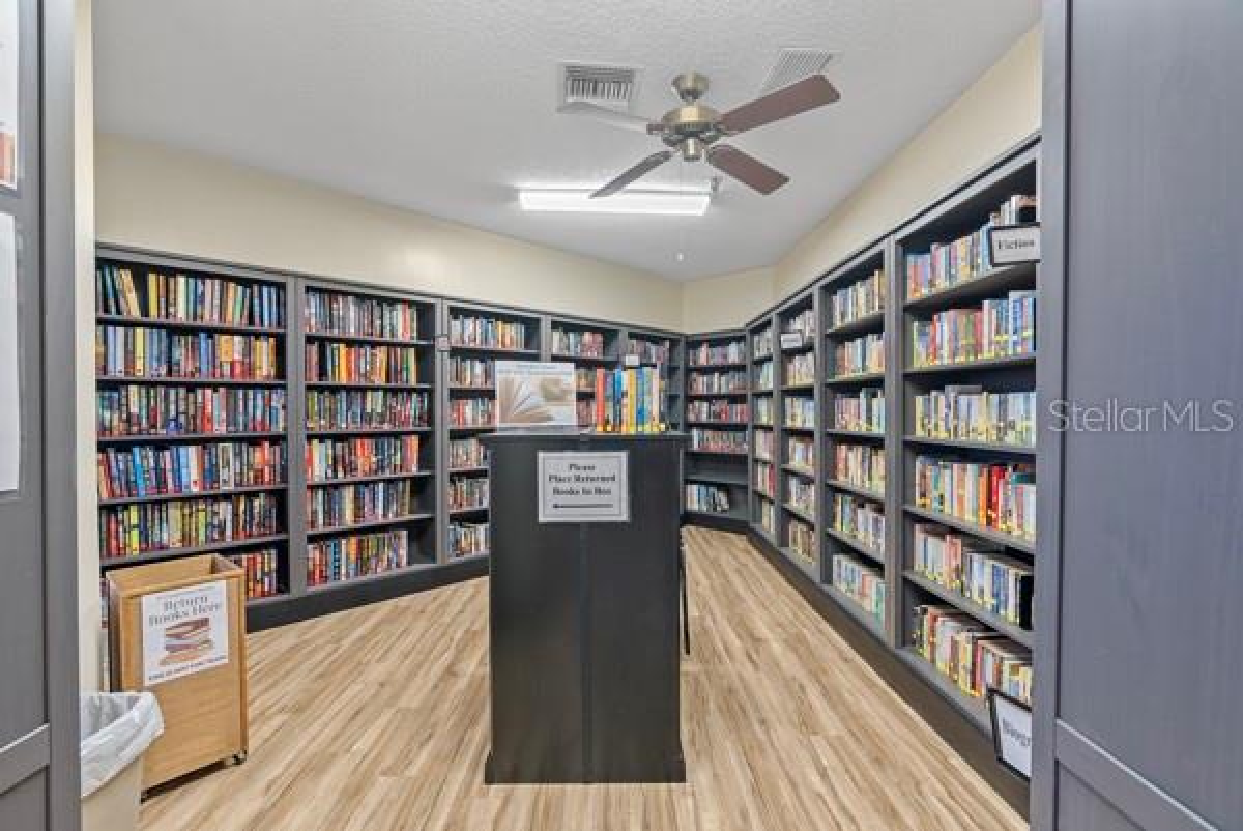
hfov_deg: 96.7
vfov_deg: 73.8
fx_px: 553
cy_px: 416
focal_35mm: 16
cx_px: 622
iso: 400
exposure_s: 1.6
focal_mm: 16
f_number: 8
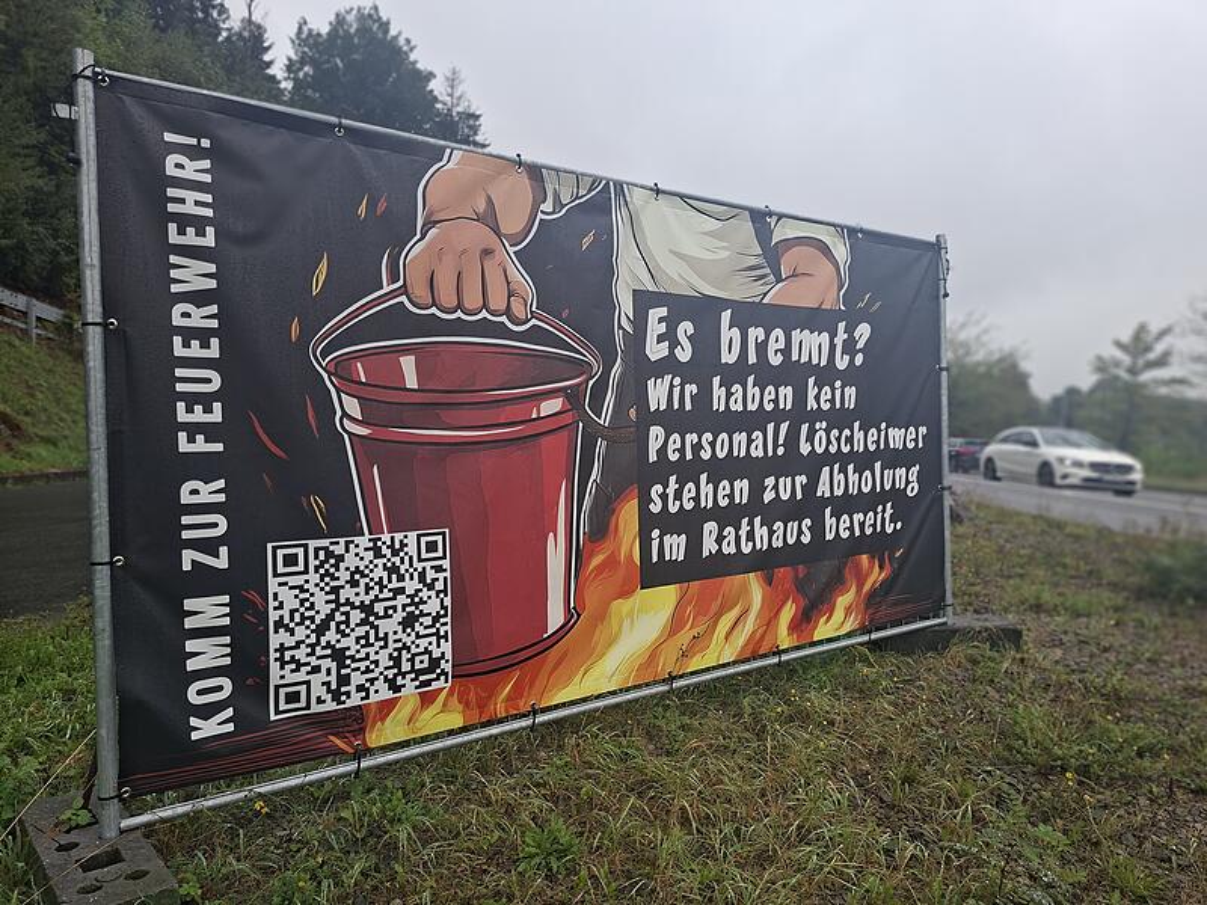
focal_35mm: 23
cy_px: 452
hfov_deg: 73.9
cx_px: 604
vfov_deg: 58.9
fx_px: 802
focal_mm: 5.54
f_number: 1.8
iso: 50
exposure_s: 1/558
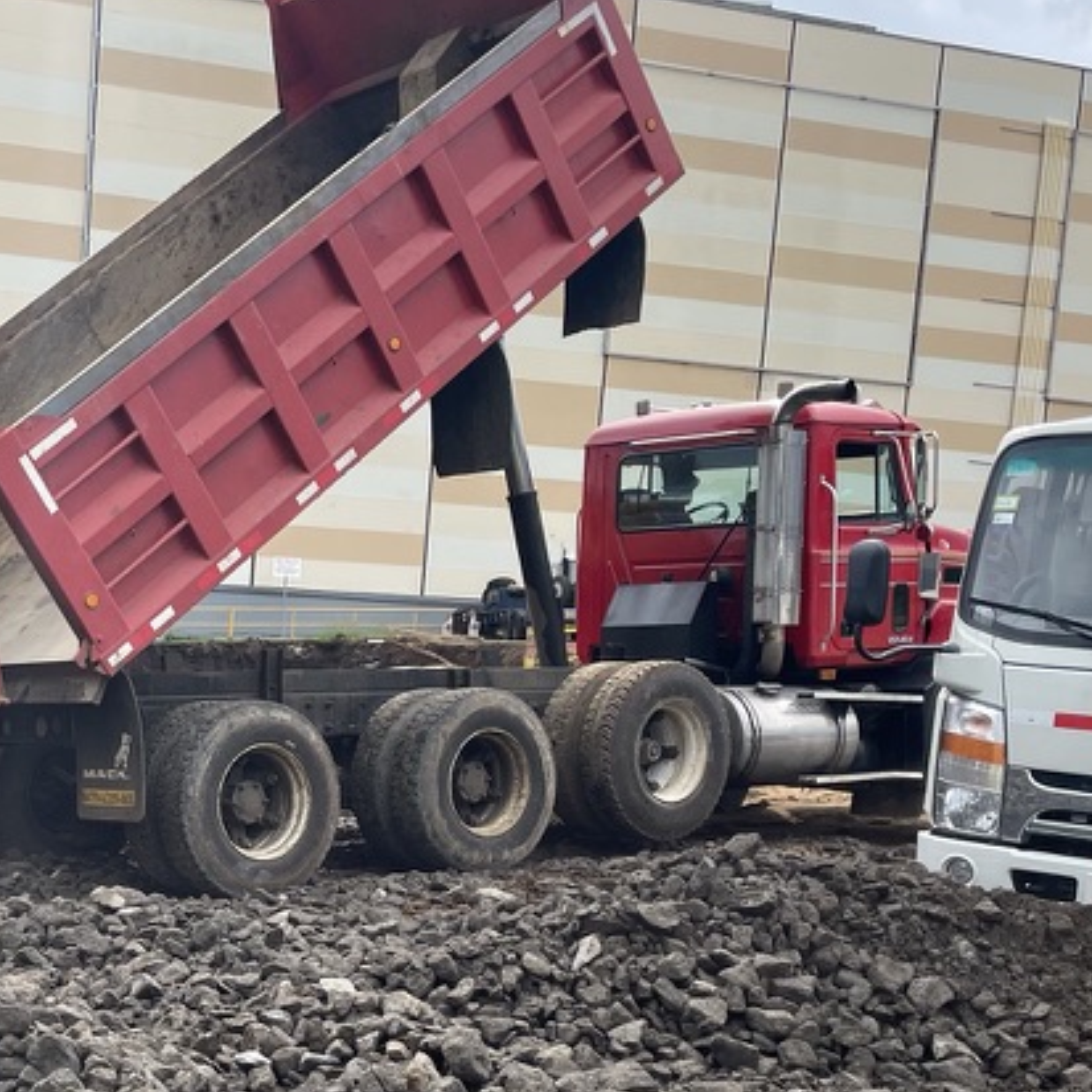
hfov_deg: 29.1
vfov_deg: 29.4
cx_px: 148
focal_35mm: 57
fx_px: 2034
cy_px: 854
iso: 32
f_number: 1.6
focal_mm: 4.2
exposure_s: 1/1289
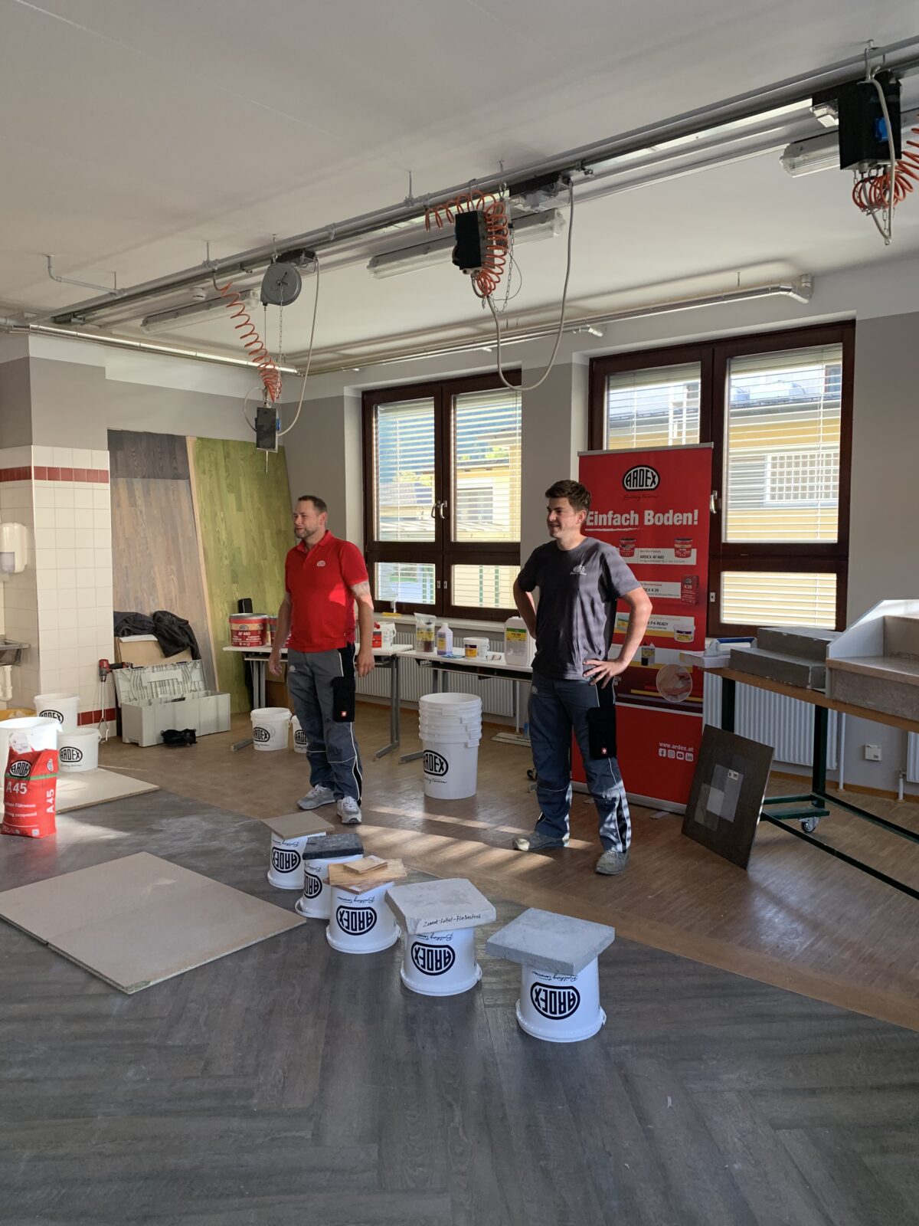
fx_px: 920
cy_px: 613
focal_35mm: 26
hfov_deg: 53.1
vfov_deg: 67.3
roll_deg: +0.1
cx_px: 460
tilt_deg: -2.2
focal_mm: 4.25
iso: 100
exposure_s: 1/89
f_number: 1.8
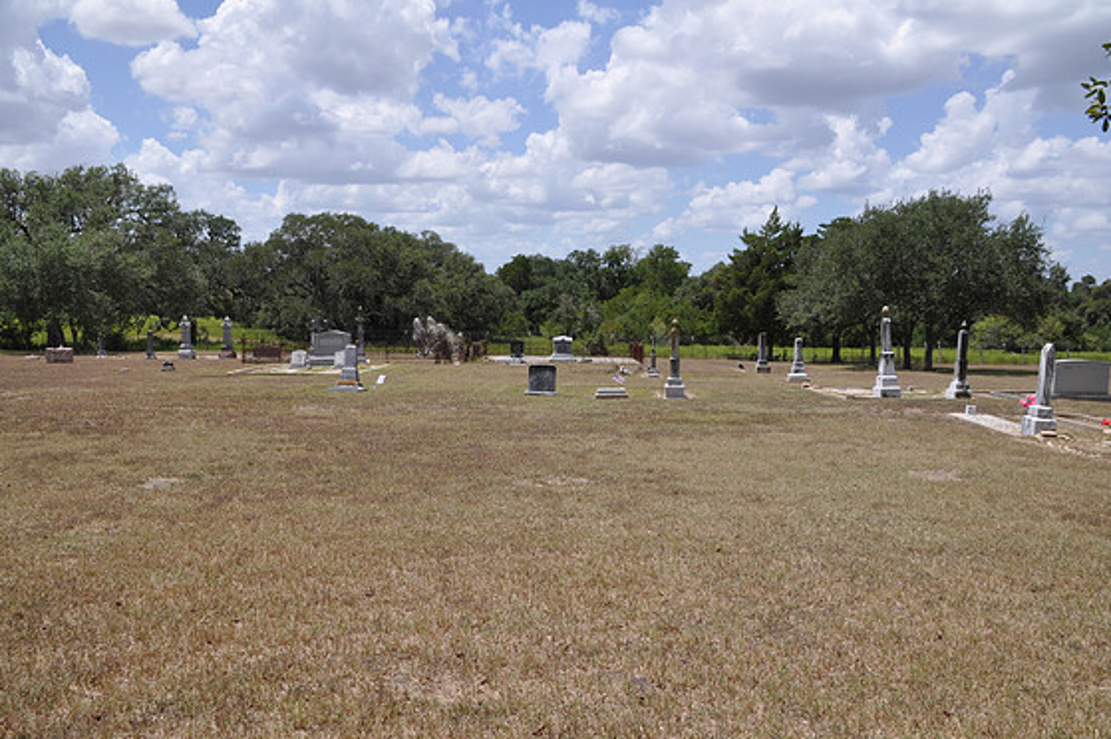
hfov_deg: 65.5
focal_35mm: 28
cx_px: 574
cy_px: 374
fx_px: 864
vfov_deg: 46.3
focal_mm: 18
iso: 200
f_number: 13
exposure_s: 1/160
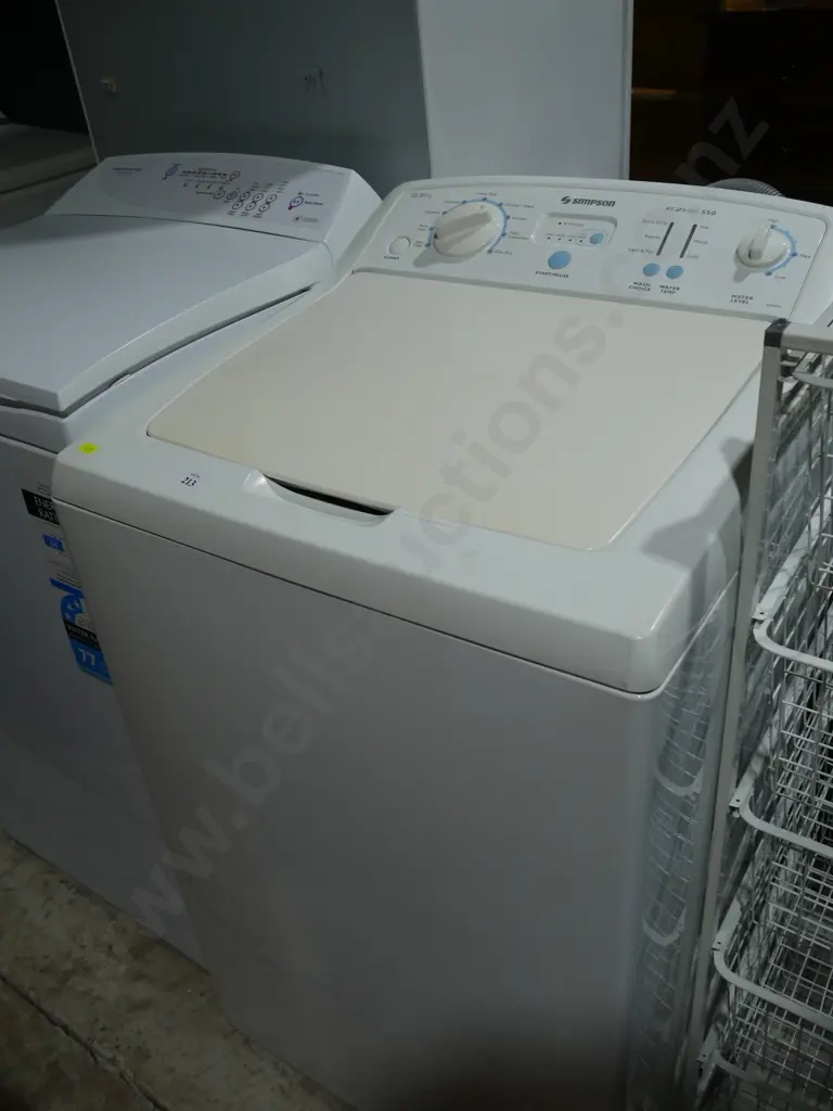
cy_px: 556
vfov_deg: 60.0
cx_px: 416
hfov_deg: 46.8
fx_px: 963
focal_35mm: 30
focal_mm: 15
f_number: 5
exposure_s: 1/160
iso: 200
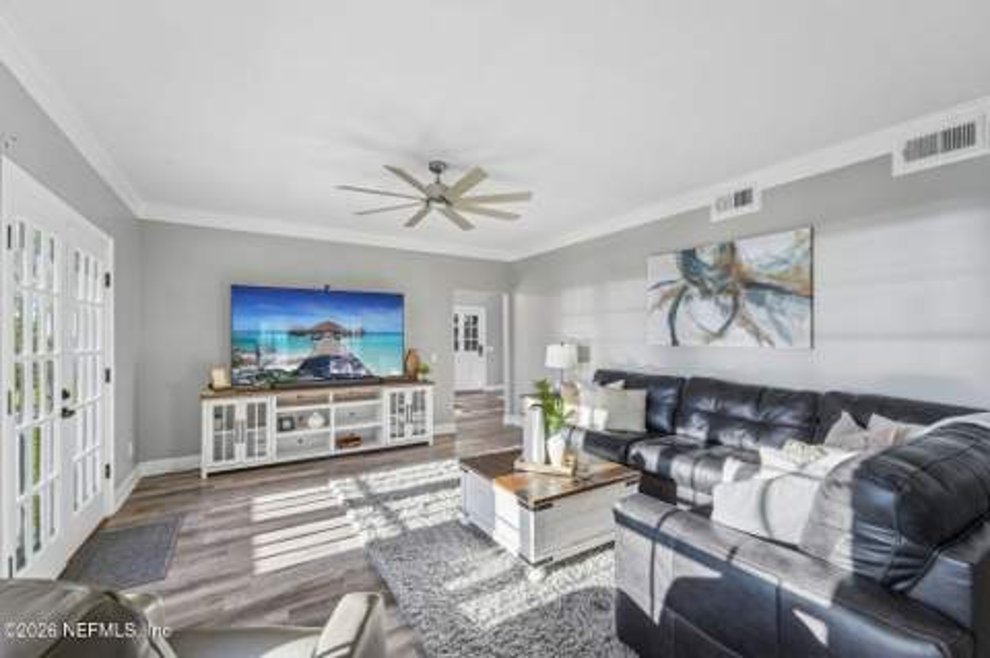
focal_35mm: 14
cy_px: 329
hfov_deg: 104.3
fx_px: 385
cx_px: 495
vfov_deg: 81.1
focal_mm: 14
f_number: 10
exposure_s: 1/15
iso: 400
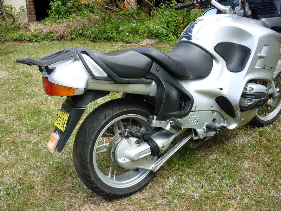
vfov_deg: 42.9
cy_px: 106
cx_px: 140
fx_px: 268
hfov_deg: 55.4
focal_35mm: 33
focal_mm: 5.5
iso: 80
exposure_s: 1/320
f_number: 2.8
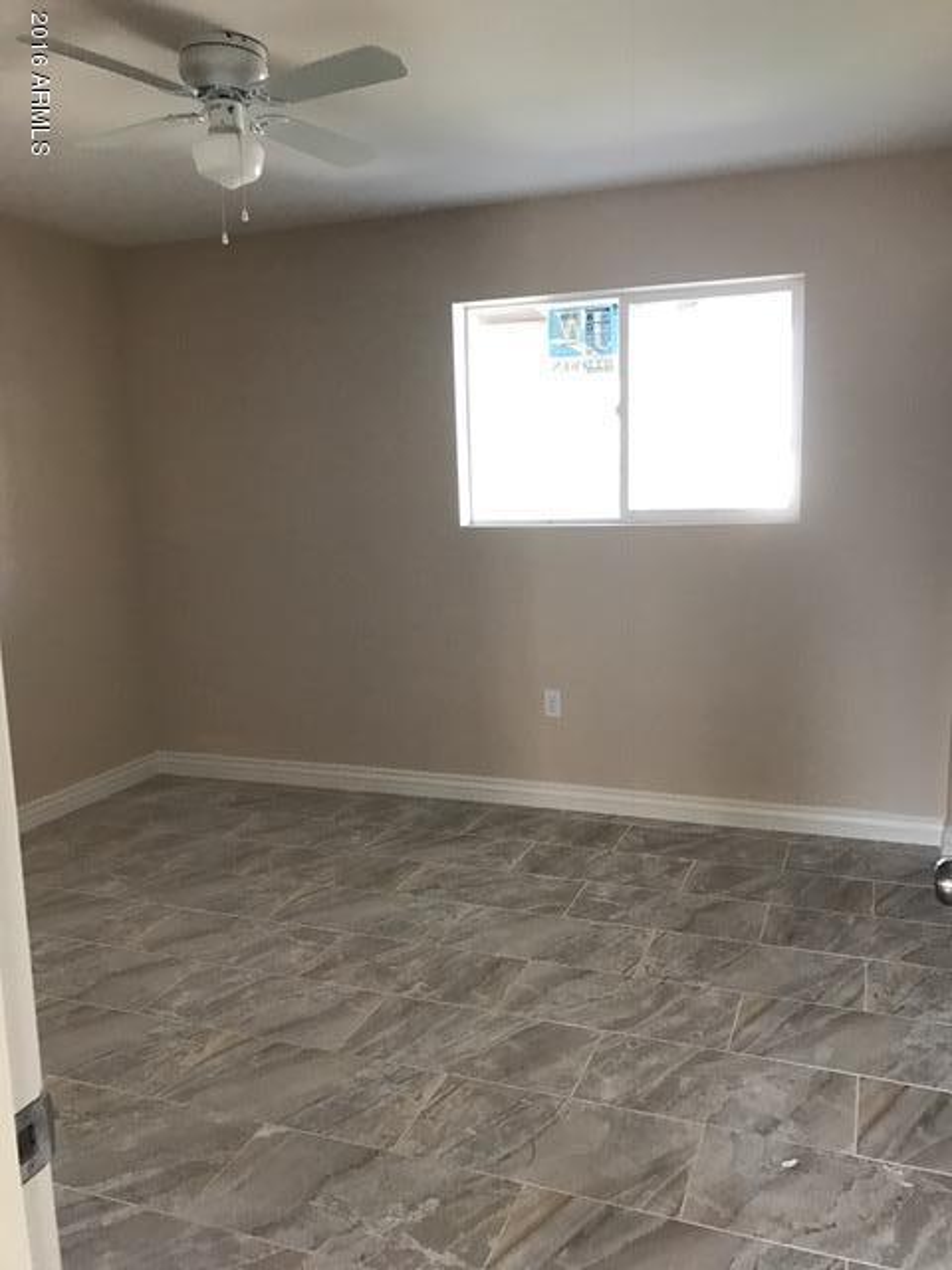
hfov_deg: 49.7
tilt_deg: -9.6
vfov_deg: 63.4
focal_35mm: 28
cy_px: 635
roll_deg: +1.8
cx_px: 476
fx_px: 1027
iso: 40
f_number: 1.8
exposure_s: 1/17
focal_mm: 3.99
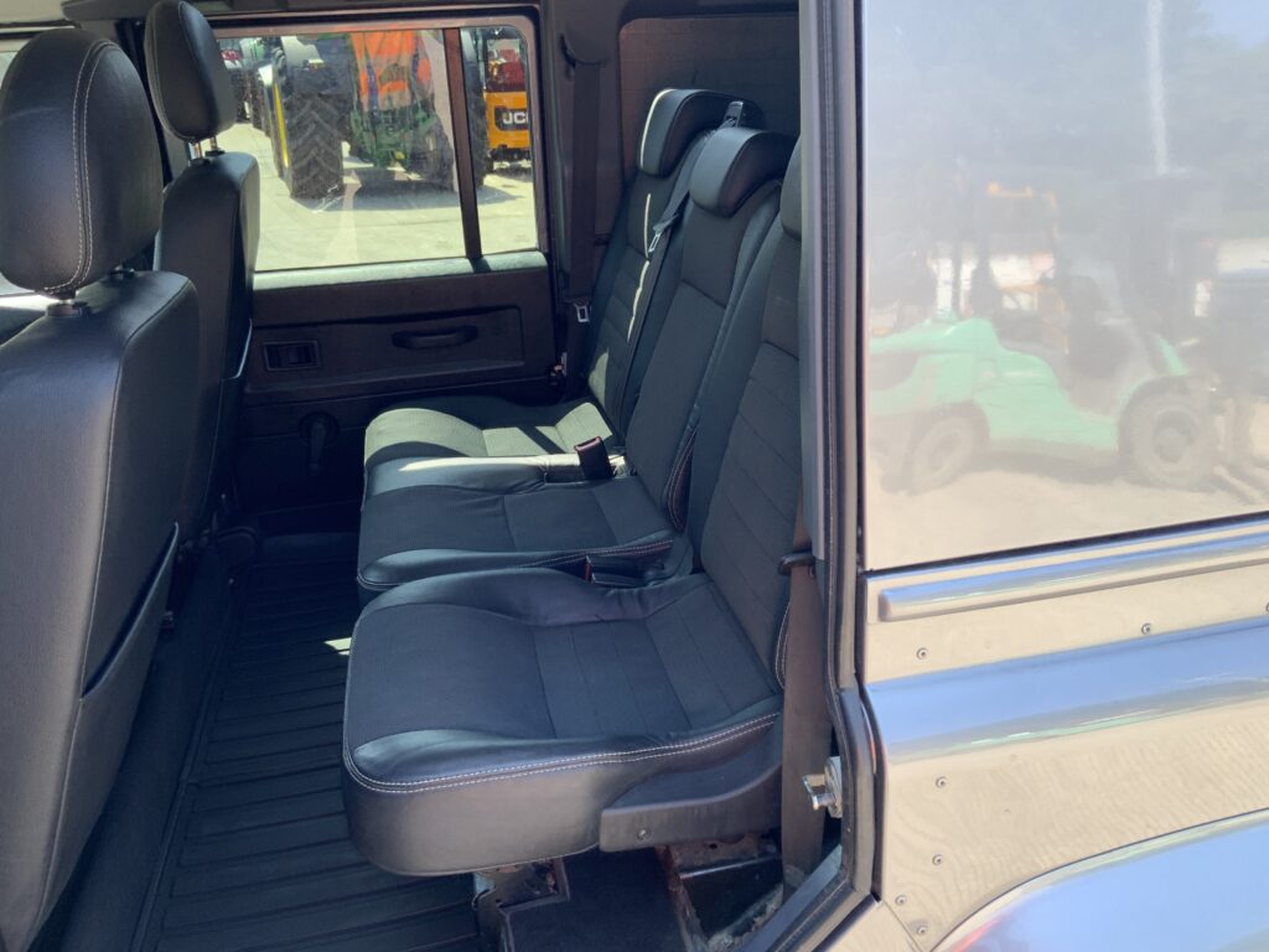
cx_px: 634
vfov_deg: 48.2
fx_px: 1063
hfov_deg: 61.7
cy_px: 476
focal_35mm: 29
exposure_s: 1/122
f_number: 1.8
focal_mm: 3
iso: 20
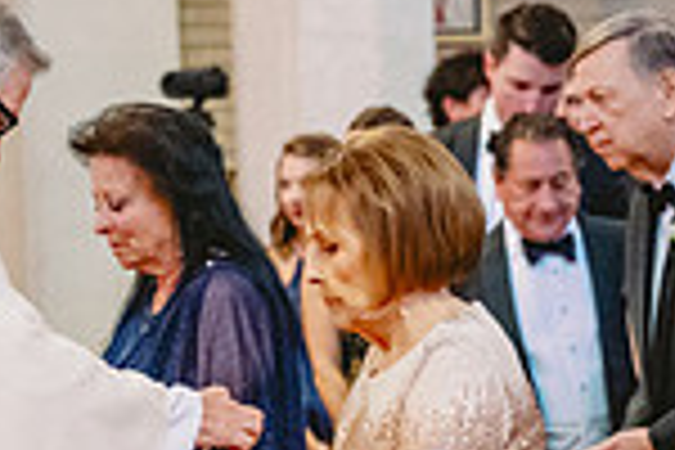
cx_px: 657
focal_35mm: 270
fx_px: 5062
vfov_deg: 5.1
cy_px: 439
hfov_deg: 7.6
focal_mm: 70
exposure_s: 1/160
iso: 3200
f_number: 2.8
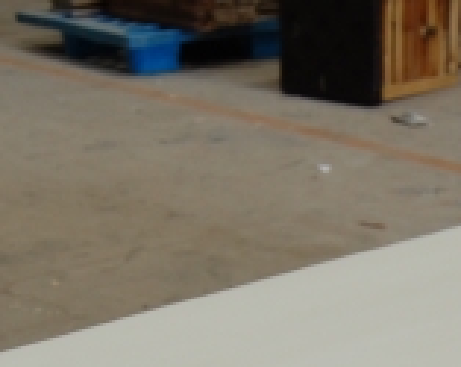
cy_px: 555
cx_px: 452
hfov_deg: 15.3
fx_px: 1686
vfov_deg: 11.9
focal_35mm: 124
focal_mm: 23
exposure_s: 1/60
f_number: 4
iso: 400
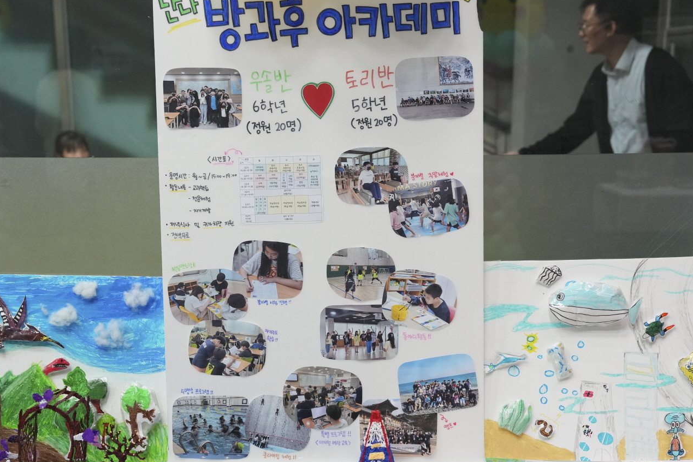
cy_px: 312
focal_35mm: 61
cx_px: 358
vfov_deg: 22.2
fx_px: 1174
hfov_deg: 32.9
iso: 2500
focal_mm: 43
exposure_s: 1/160
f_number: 4
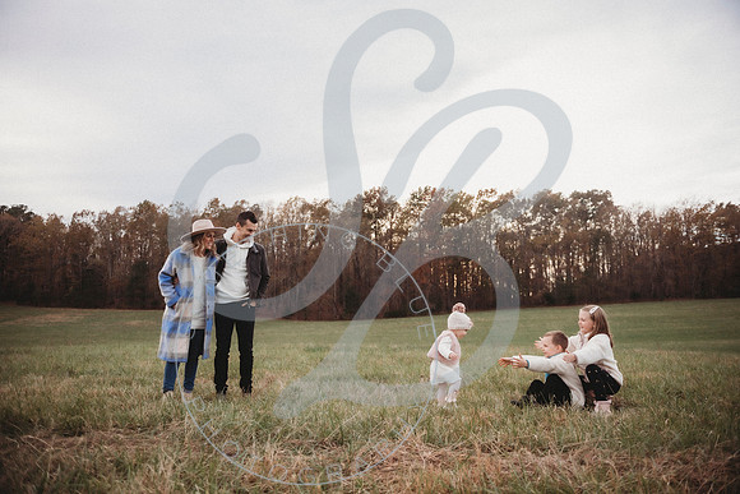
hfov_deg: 73.7
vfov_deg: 53.2
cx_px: 370
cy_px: 247
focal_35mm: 24
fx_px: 493
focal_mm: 24
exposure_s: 1/250
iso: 250
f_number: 2.8
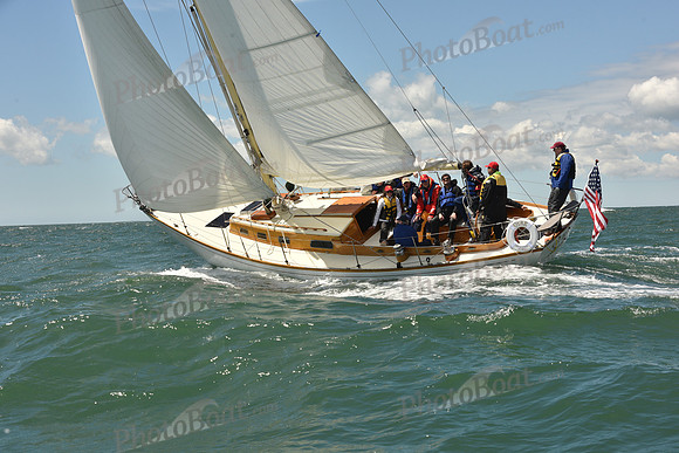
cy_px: 226
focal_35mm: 70
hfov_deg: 28.8
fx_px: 1321
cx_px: 340
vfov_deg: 19.5
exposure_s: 1/800
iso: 320
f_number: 11
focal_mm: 70
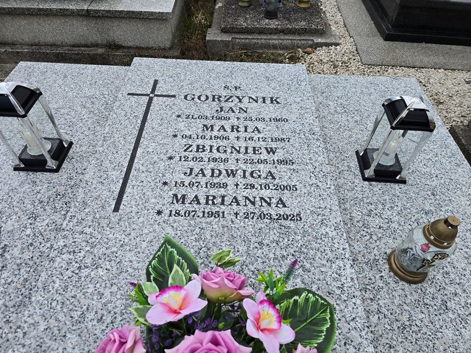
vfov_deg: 58.9
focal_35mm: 23
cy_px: 176
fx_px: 313
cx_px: 236
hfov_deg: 73.9
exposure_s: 1/180
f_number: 1.7
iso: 100
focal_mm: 6.3
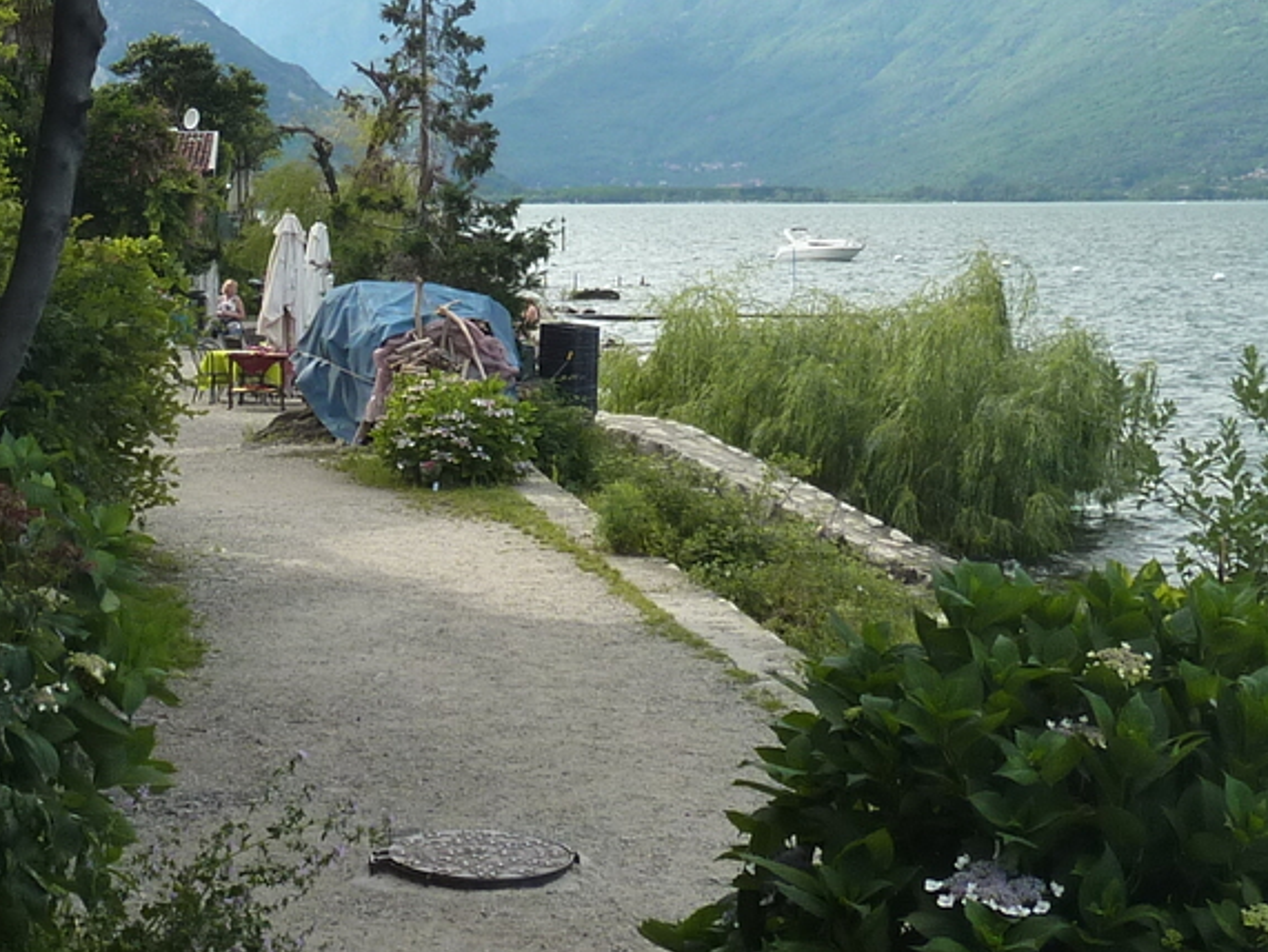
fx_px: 2566
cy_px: 284
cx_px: 429
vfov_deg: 20.9
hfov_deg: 27.6
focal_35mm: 70
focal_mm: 4.1
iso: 125
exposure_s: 1/400
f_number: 4
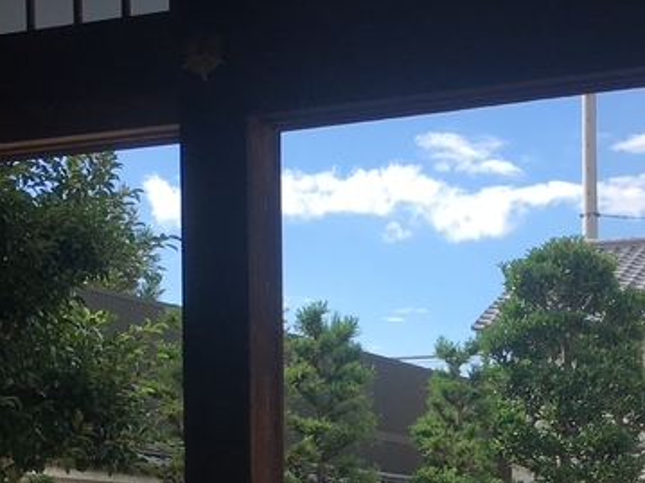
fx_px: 1807
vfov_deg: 14.7
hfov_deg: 20.0
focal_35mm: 97
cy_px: 602
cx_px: 517
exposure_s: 1/874
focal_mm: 4.15
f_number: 2.2
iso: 25
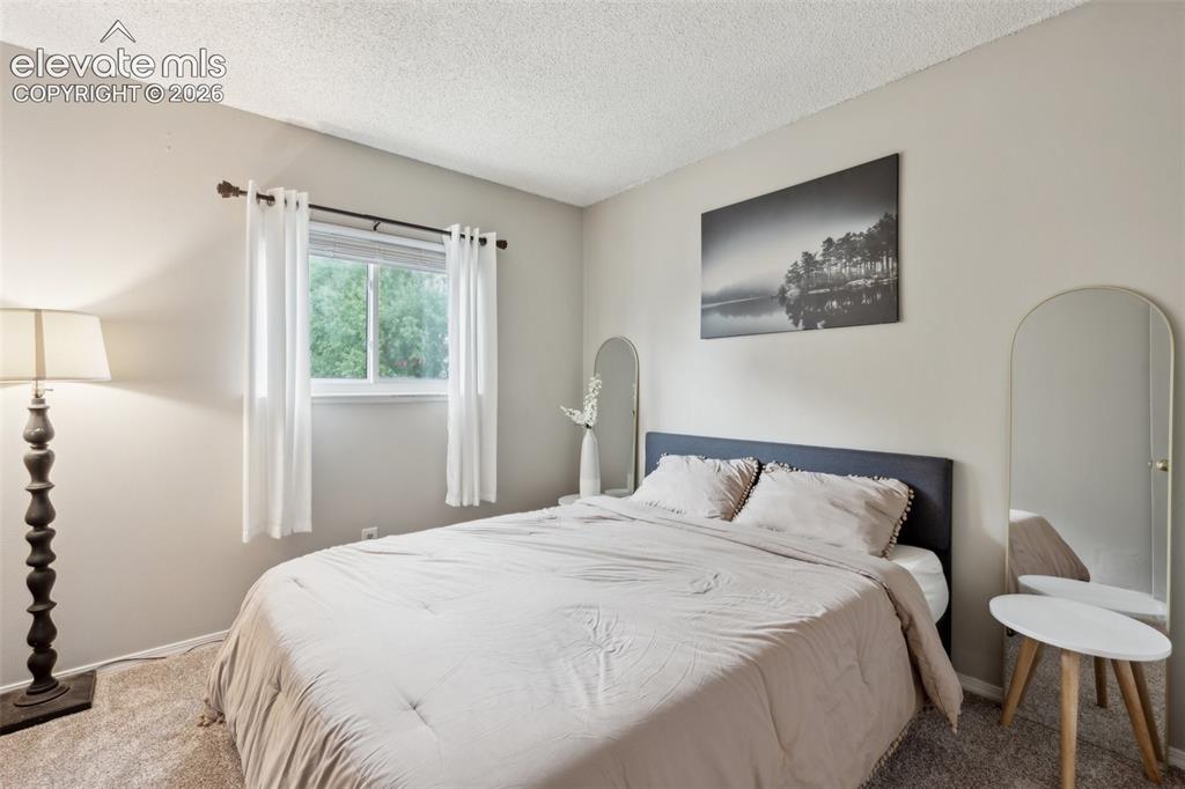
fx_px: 526
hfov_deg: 96.8
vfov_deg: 73.7
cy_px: 394
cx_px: 592
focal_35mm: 16
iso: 100
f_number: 9
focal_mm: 16
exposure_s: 2
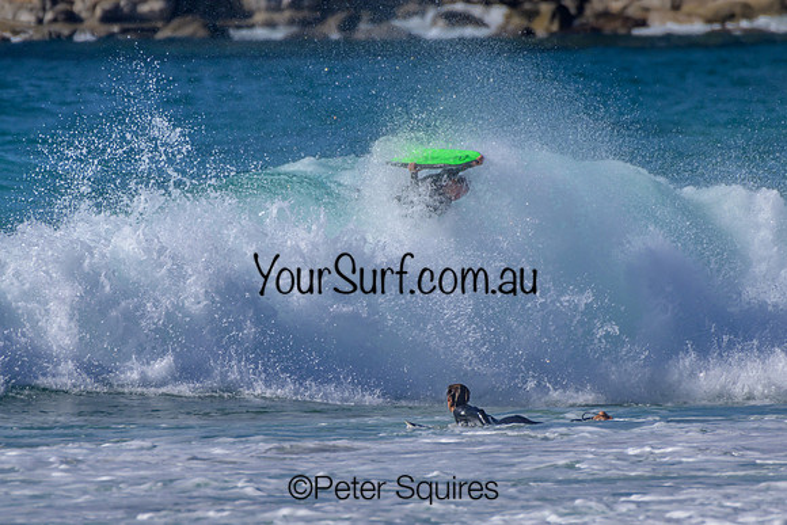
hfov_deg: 2.1
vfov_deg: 1.4
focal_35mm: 1000
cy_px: 262
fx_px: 21865
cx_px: 394
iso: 560
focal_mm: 1000
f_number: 11
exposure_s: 1/2000
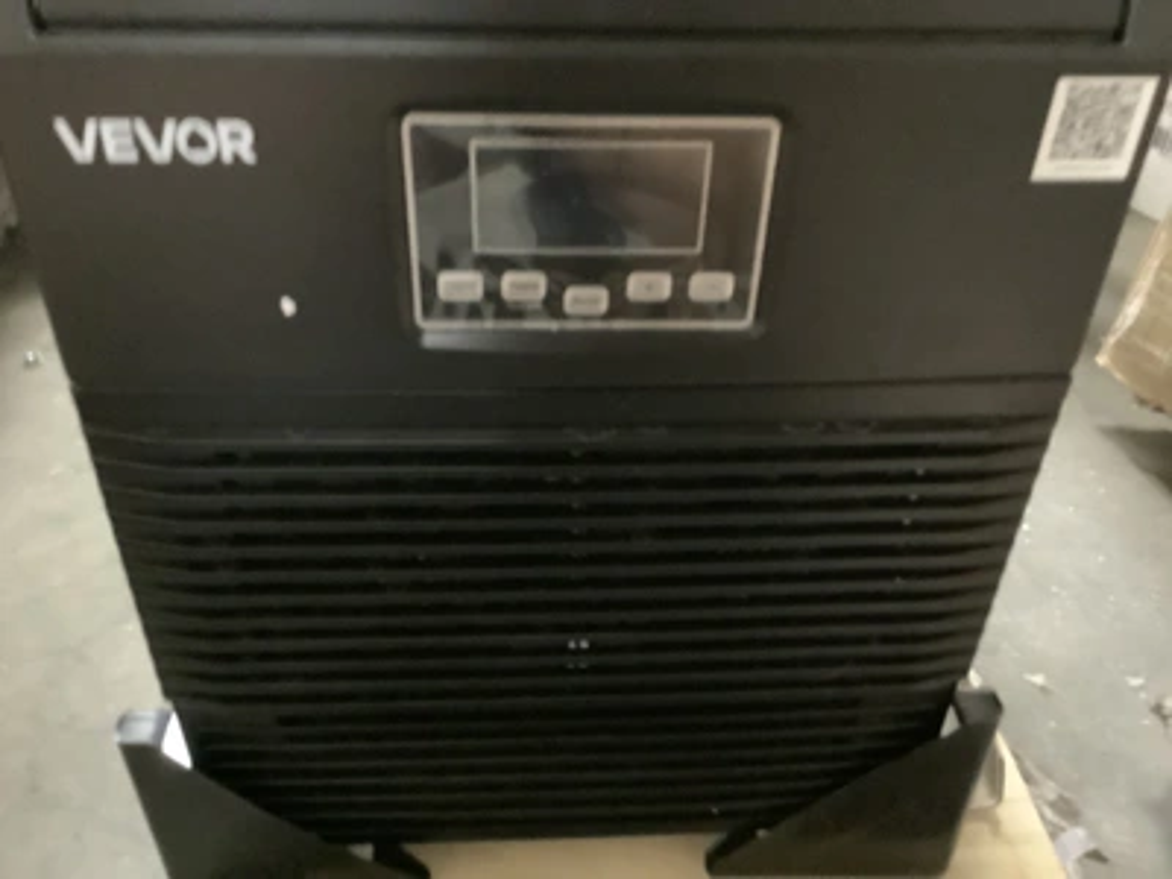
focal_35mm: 31
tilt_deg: -36.1
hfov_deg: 58.4
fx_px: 1050
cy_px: 440
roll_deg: -2.0
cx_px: 586
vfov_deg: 45.4
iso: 800
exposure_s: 1/15
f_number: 2.4
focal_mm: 3.3
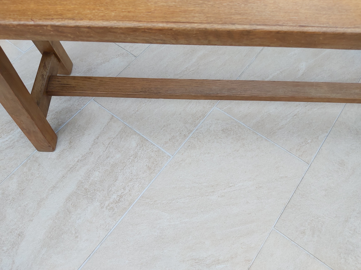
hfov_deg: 67.3
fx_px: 271
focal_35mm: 26
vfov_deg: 53.1
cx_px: 180
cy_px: 135
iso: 64
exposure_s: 1/168
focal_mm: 3.92
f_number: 1.7
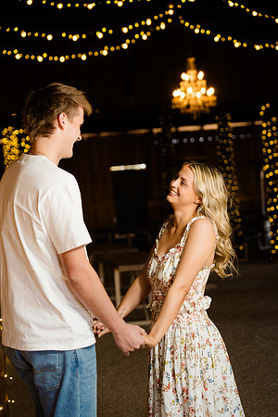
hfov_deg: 16.3
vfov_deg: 24.2
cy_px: 208
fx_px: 973
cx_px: 139
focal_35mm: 84
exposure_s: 1/200
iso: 800
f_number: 4
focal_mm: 84
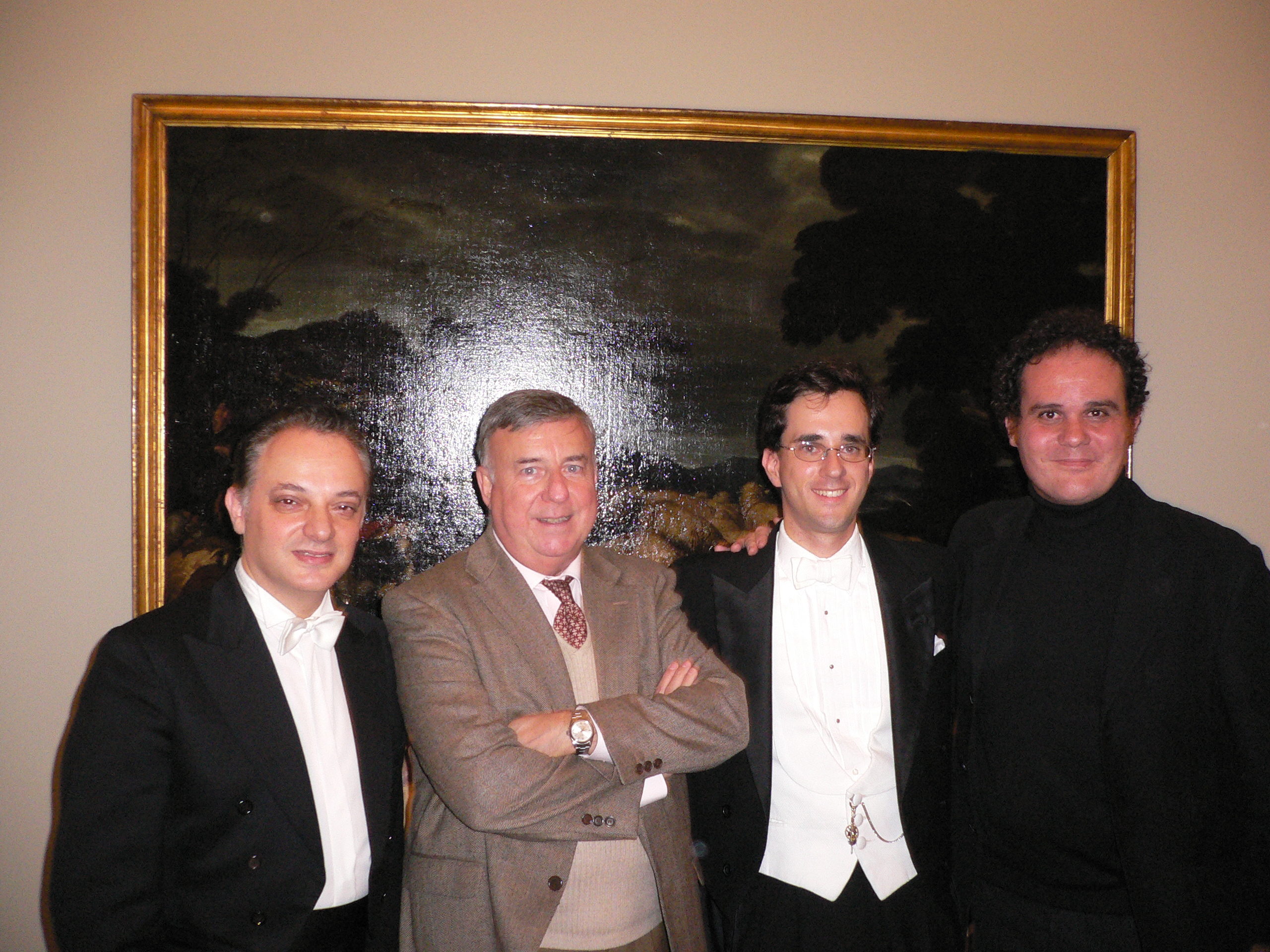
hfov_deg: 52.6
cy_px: 476
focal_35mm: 35
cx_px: 635
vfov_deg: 40.7
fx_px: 1284
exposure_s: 1/60
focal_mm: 5.8
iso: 300
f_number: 2.8
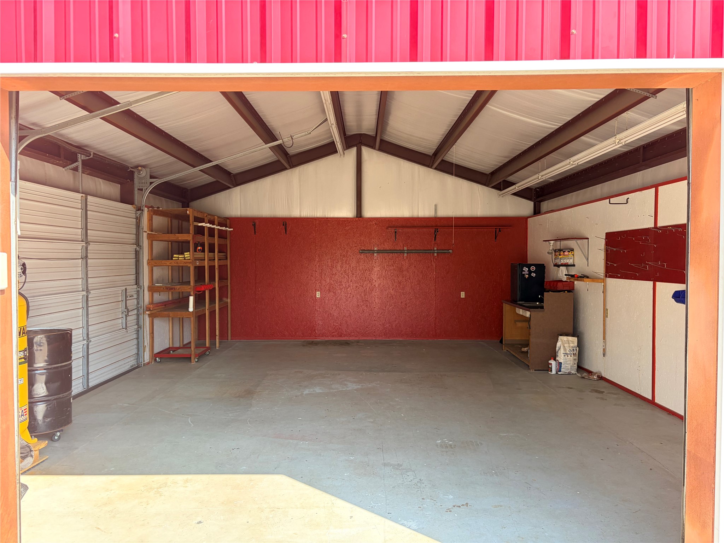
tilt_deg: -0.7
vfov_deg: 53.1
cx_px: 362
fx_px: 544
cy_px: 272
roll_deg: -0.2
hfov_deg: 67.3
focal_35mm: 26
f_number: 1.6
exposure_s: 1/240
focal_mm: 5.96
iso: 40
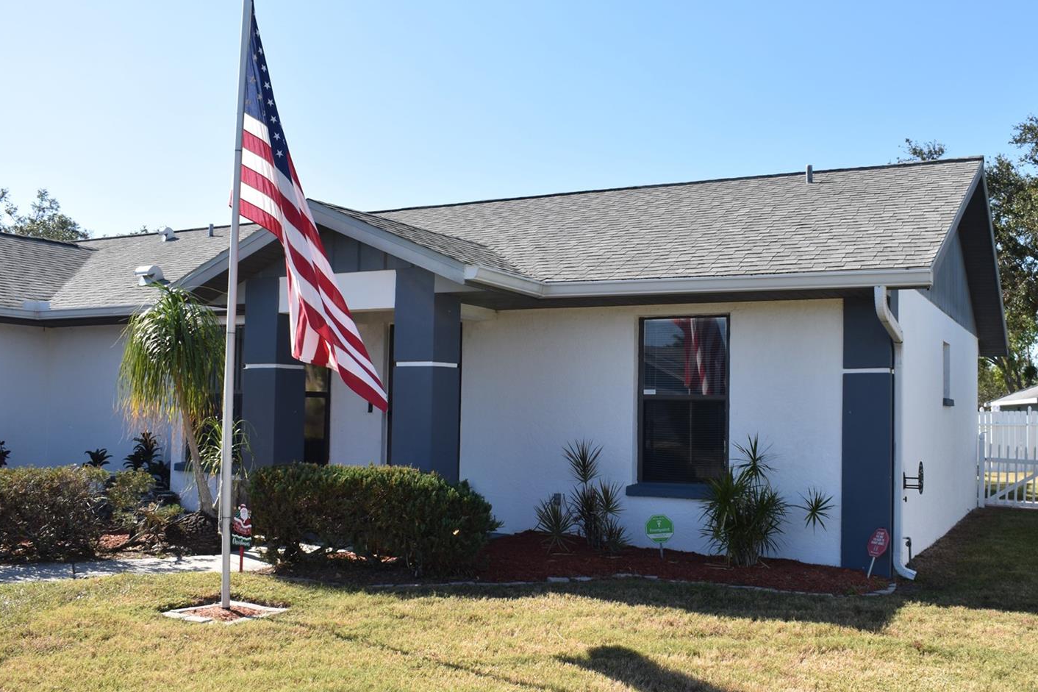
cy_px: 366
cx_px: 568
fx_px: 980
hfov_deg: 55.7
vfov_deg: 38.9
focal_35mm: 34
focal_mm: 20
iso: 100
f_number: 7.1
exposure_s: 1/200
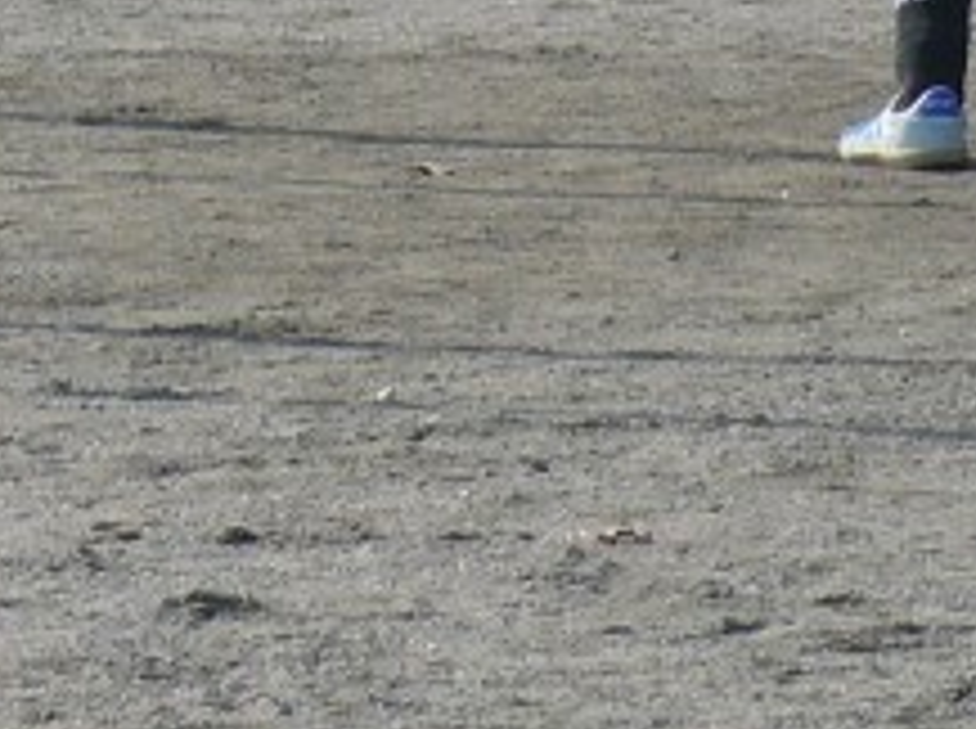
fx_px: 13286
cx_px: 607
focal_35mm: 472
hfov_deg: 4.2
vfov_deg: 3.1
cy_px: -425
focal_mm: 17.2
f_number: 5.6
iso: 100
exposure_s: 1/250
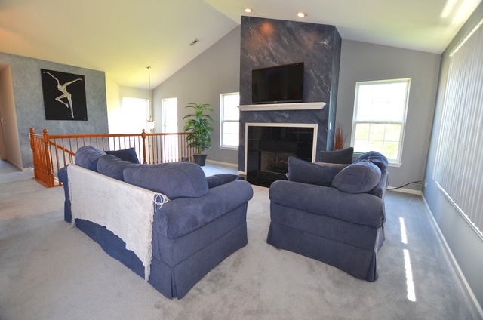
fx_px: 201
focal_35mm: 15
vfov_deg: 77.1
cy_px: 160
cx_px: 242
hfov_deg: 100.5
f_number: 4
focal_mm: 10
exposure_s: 1/60
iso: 360
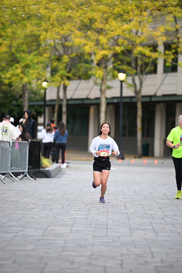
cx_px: 91
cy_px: 136
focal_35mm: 200
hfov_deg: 6.9
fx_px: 1516
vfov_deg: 10.3
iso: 640
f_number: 2.8
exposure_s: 1/1600
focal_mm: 200
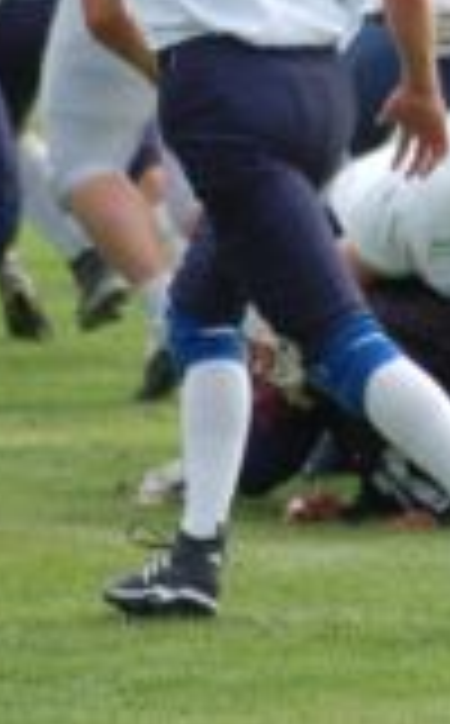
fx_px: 14408
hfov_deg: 1.8
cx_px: 515
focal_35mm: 731
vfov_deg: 2.9
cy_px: 54
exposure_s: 1/1000
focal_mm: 170
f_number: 4.8
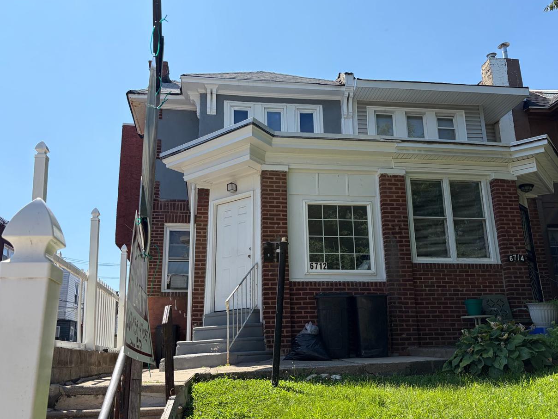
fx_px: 500
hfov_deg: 58.3
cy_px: 230
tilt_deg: +15.2
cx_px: 288
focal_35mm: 31
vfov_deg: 45.4
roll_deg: +1.8
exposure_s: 1/2538
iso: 50
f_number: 1.6
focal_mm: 5.96
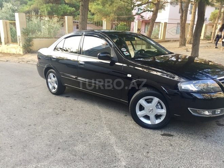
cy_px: 84
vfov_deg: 48.2
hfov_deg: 61.7
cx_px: 112
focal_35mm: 29
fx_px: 188
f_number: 2.2
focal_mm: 4.15
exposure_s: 1/100
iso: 50
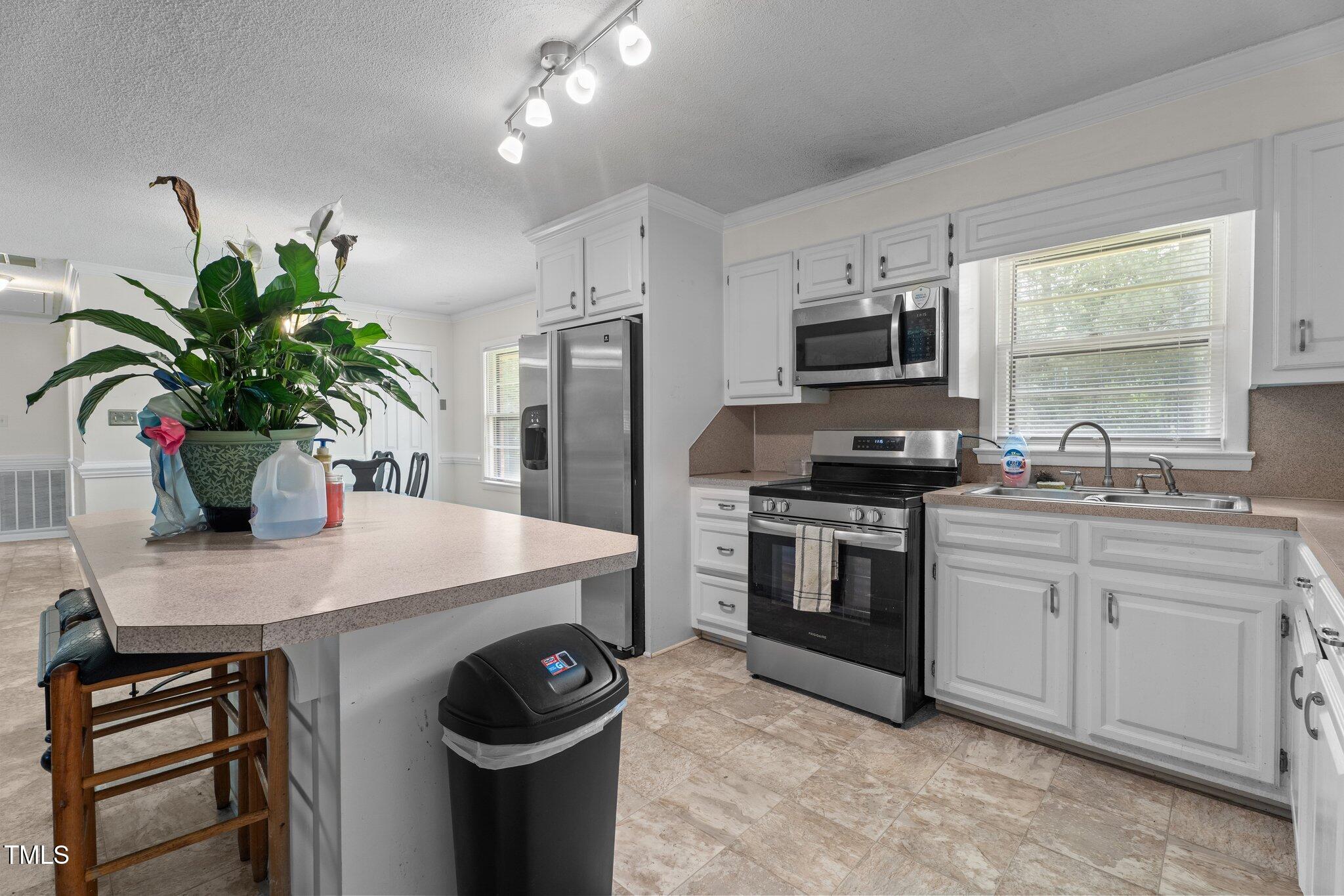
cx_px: 672
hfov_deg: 96.7
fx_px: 597
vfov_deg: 73.7
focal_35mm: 16
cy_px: 448
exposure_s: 1/2
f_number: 8
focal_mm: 16
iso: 400
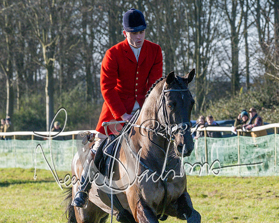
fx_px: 2146
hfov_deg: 7.4
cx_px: 143
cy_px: 127
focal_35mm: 260
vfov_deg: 5.9
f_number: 5
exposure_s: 1/1250
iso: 400
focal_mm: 97
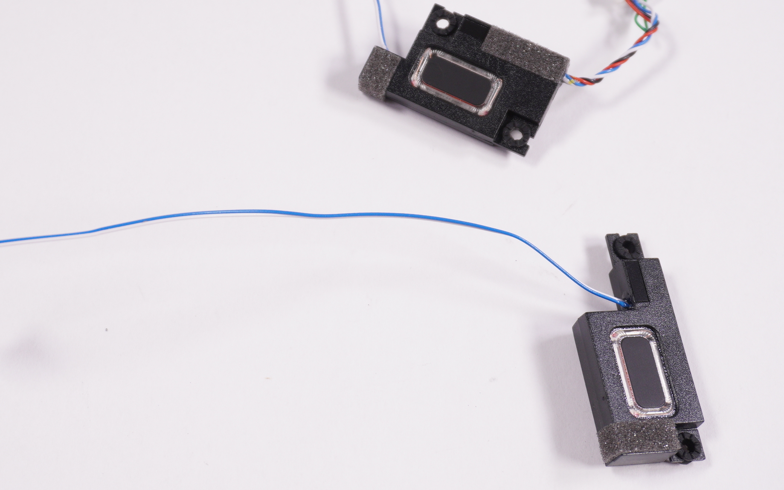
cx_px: 279
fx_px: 1496
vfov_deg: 18.6
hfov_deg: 29.2
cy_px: 164
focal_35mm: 70
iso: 250
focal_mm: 28
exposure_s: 1/250
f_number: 5.6
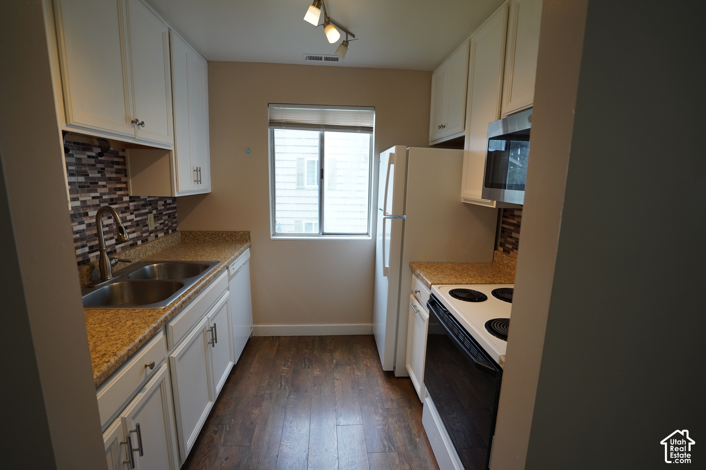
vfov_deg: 73.7
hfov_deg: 96.7
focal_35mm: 16
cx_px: 353
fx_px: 314
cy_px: 235
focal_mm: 16
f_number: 4
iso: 640
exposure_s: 1/160
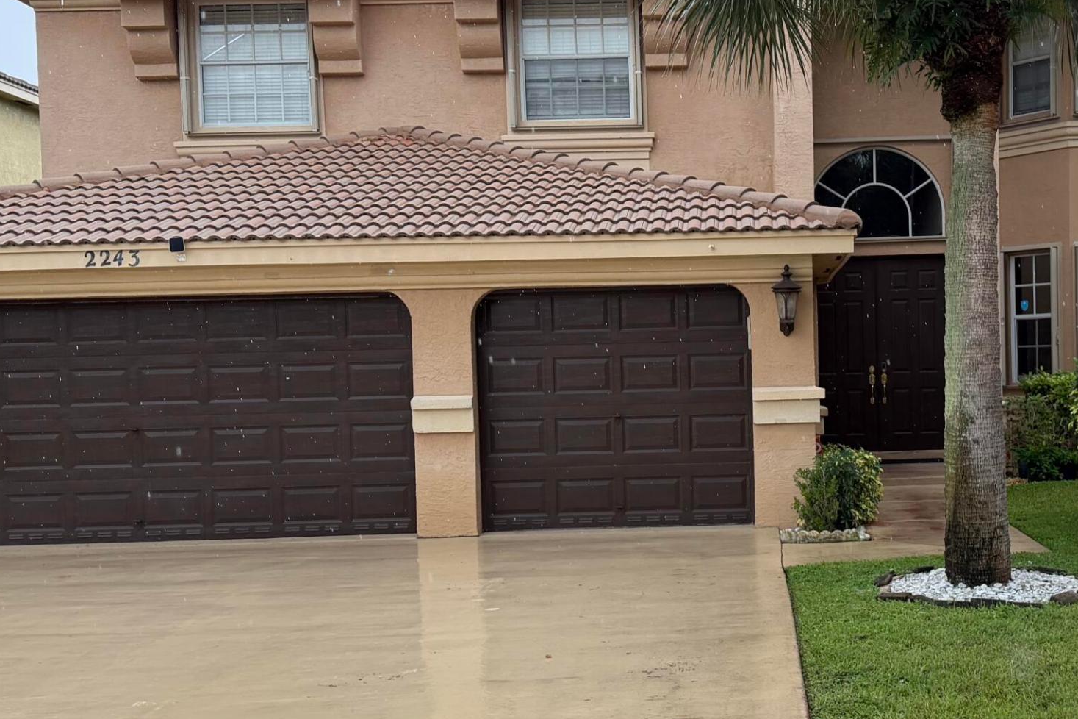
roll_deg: +1.7
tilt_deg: -2.0
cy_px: 415
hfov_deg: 39.8
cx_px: 732
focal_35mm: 49
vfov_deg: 27.5
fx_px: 1467
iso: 100
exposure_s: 1/1250
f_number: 1.78
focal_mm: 6.76
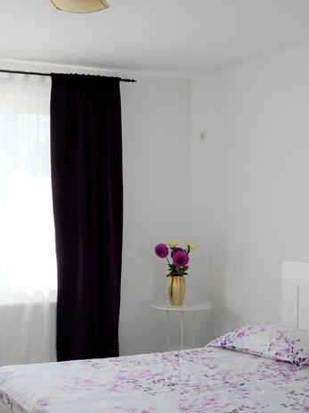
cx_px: 92
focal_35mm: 55
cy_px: 215
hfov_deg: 26.3
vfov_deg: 35.0
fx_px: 656
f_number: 5.6
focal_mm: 22
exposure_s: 1/125
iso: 220
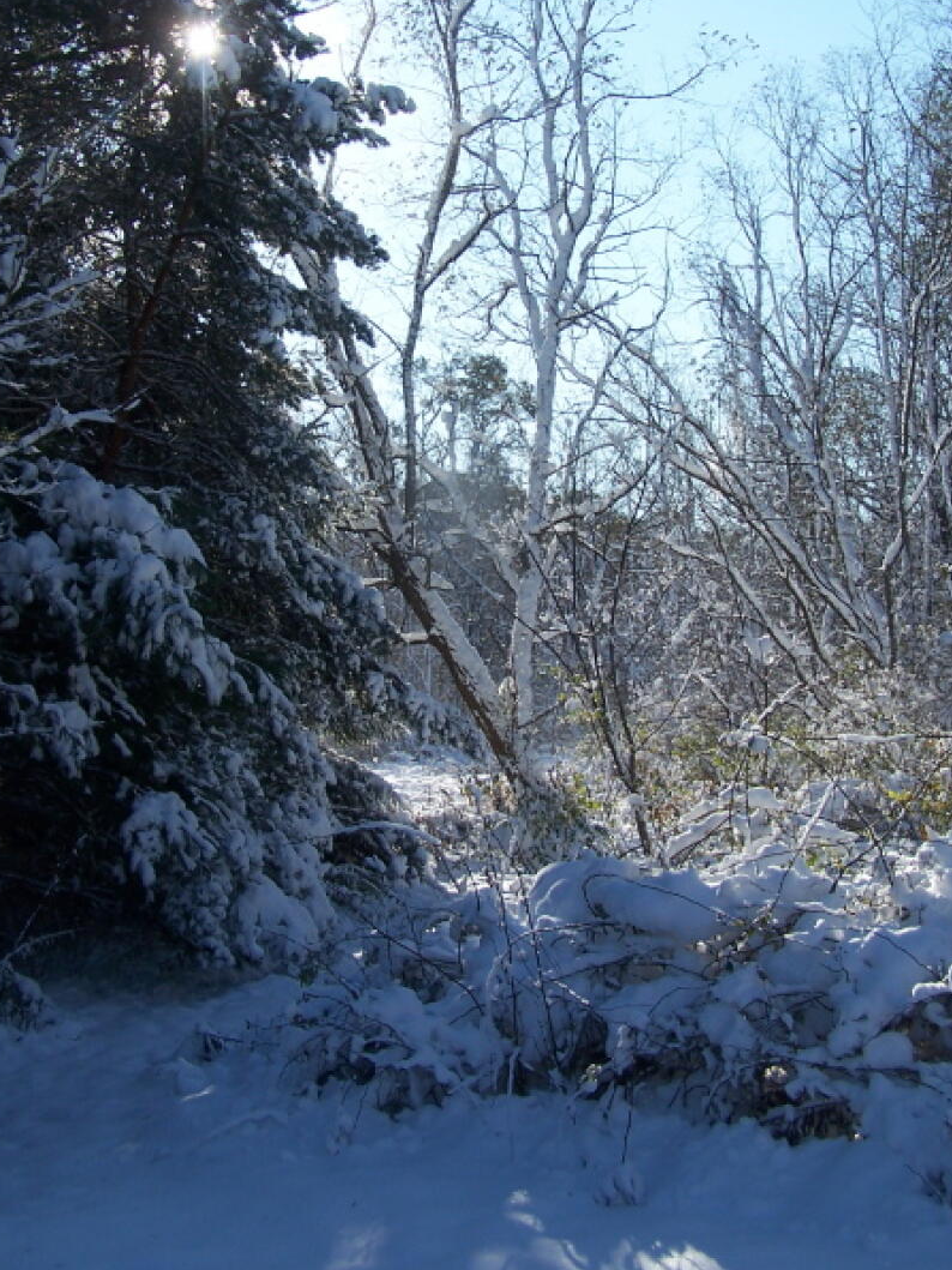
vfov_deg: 38.8
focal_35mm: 49
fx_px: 1797
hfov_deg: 29.7
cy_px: 516
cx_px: 480
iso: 80
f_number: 4
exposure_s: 1/1000
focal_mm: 6.3
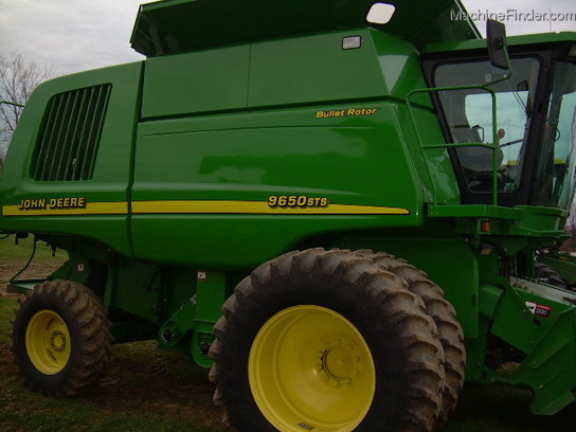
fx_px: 632
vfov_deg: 37.7
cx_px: 288
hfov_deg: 49.0
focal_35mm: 38
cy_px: 216
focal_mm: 6.3
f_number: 2.8
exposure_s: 1/60
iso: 50
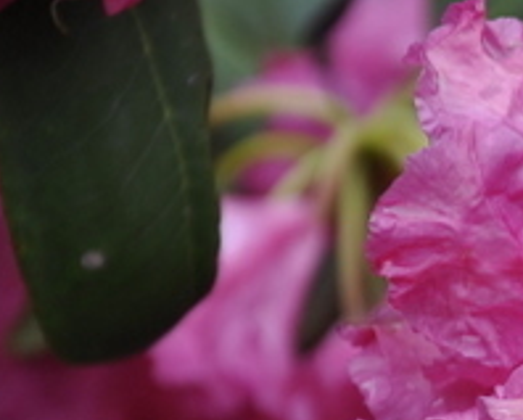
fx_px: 9237
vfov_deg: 2.6
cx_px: 1017
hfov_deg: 3.2
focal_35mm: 596
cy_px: 486
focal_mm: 105
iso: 200
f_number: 7.1
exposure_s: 1/200
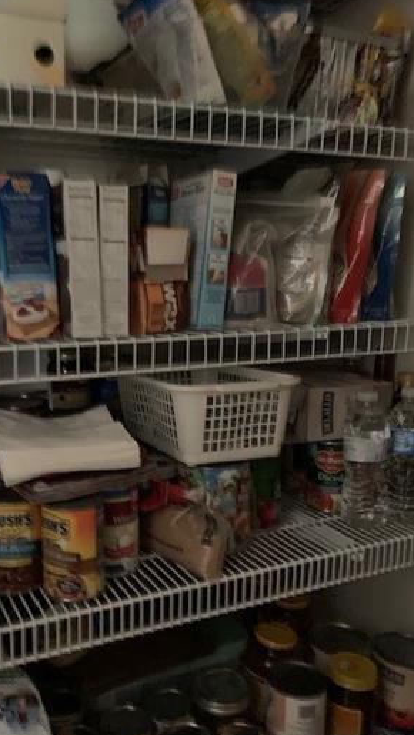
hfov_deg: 35.4
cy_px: 351
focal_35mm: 33
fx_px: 643
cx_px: 146
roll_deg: -1.2
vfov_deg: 59.5
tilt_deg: -7.9
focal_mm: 4.25
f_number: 1.8
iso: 800
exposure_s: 1/4
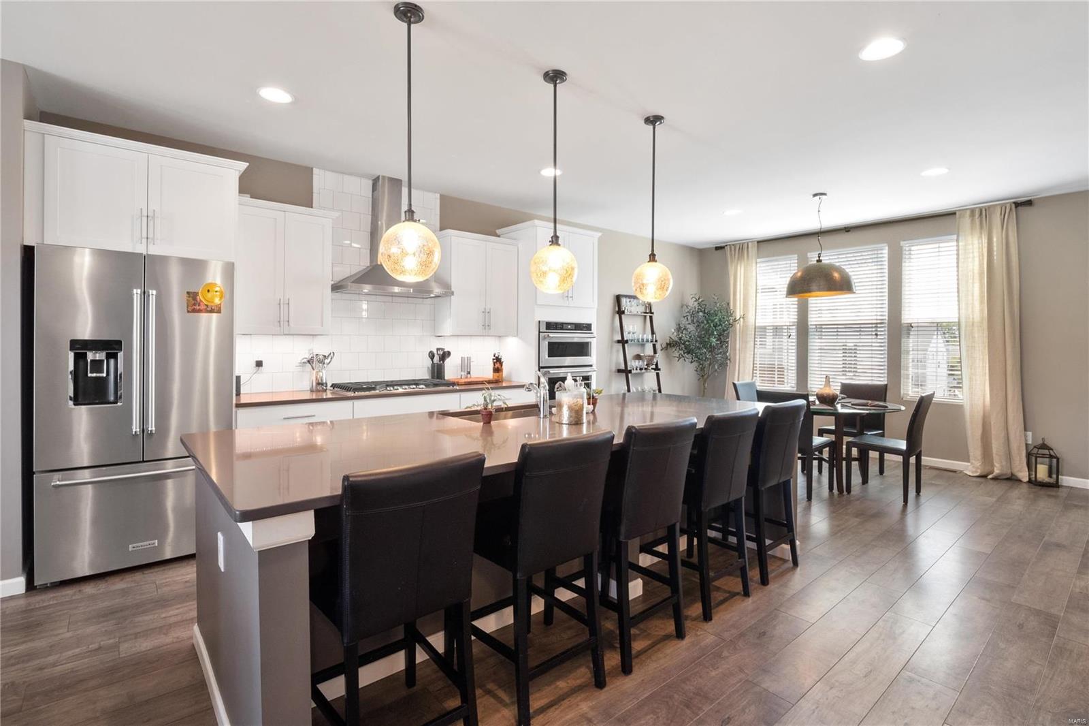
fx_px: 484
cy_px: 363
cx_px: 544
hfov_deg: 96.7
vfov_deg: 73.7
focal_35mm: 16
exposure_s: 1/2.5
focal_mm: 8
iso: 400
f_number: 10
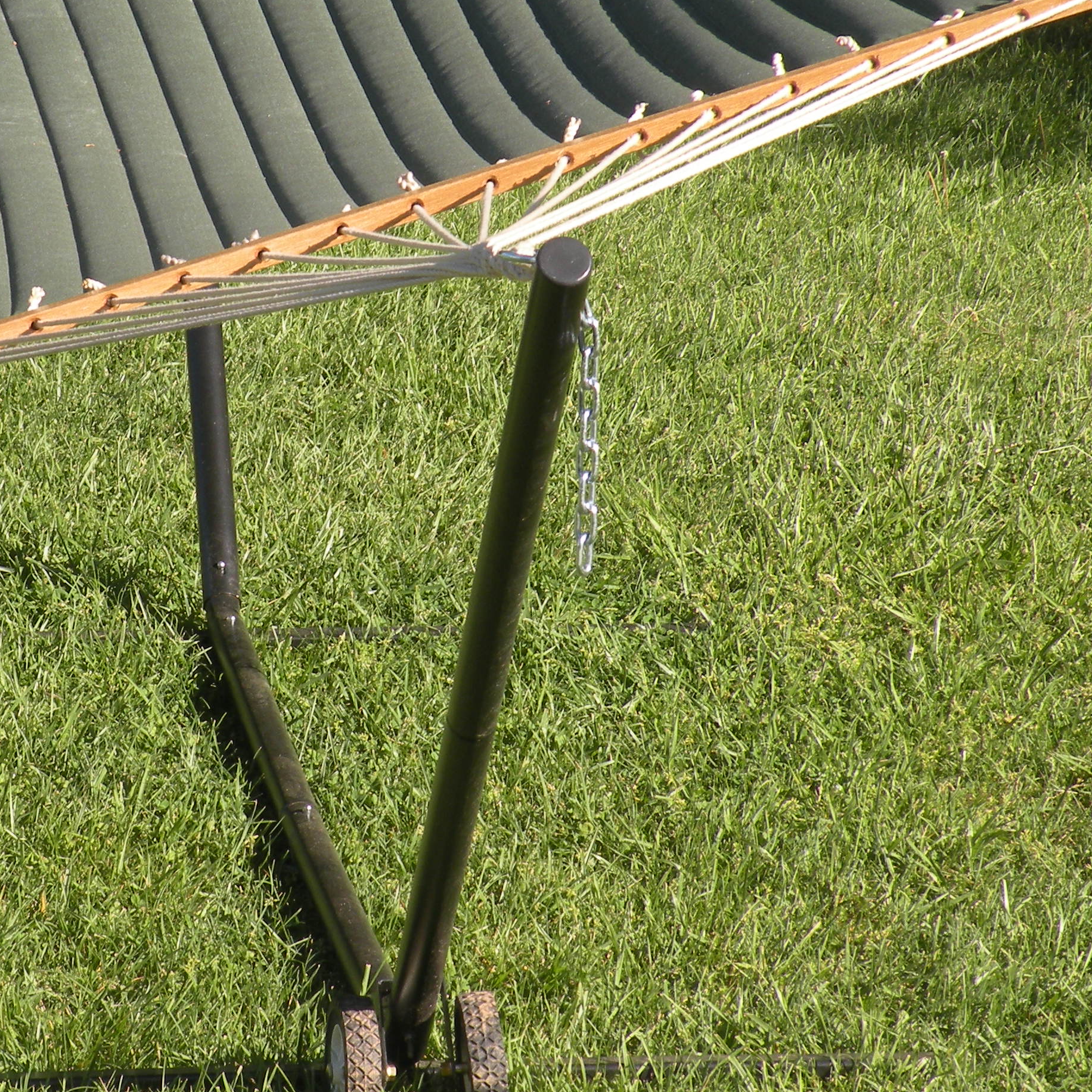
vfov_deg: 7.7
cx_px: 405
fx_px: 8102
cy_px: 326
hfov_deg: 7.7
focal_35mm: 227
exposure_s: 1/146
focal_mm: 22.9
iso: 64
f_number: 5.6
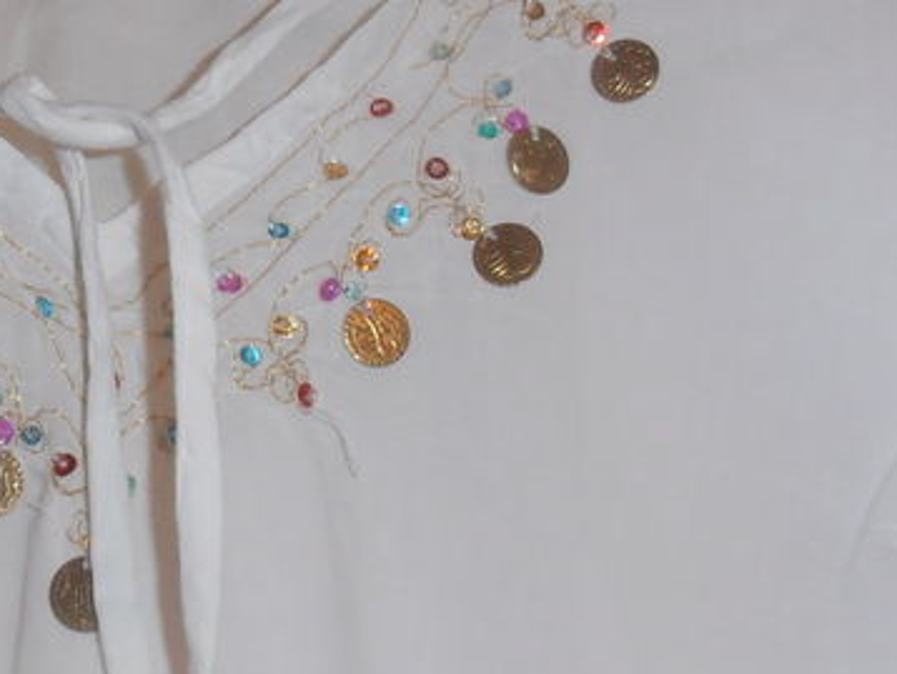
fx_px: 1737
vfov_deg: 21.8
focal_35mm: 67
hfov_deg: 27.6
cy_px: 198
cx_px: 38
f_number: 3
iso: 125
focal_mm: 4.2
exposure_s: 1/30
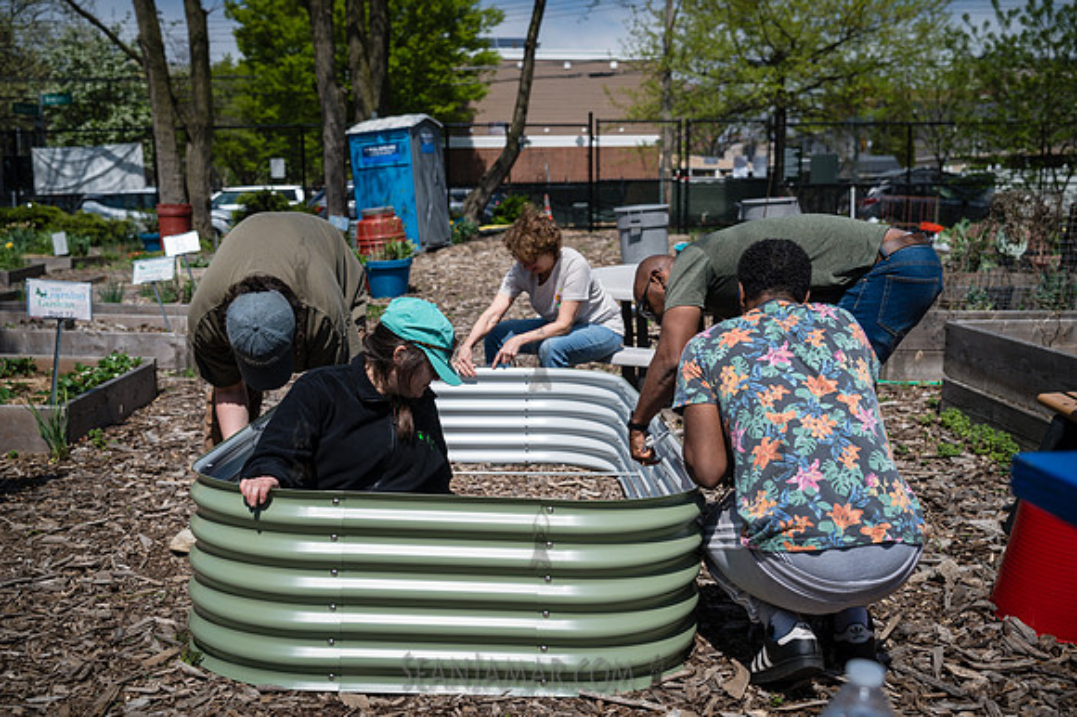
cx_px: 538
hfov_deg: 54.5
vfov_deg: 37.8
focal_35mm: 35
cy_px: 358
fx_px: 1046
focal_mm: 35
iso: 100
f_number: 3.5
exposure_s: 1/2000
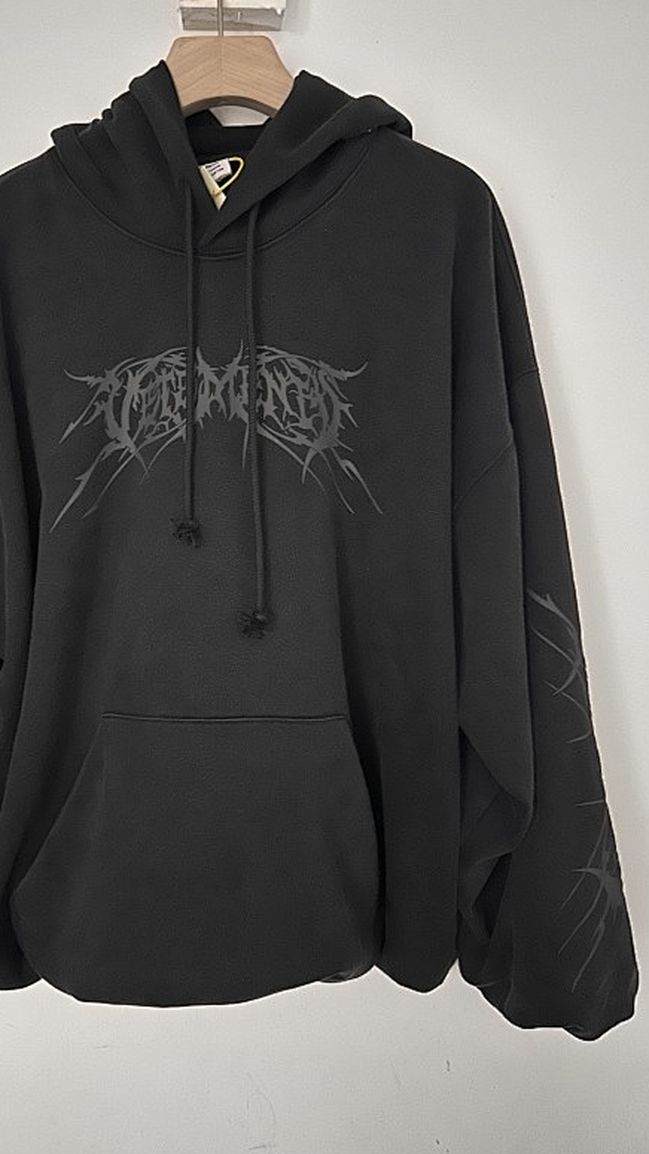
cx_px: 222
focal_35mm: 27
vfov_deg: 69.9
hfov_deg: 42.4
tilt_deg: -5.5
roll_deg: -1.3
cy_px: 567
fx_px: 826
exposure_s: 1/14
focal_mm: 6.86
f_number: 1.78
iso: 1600
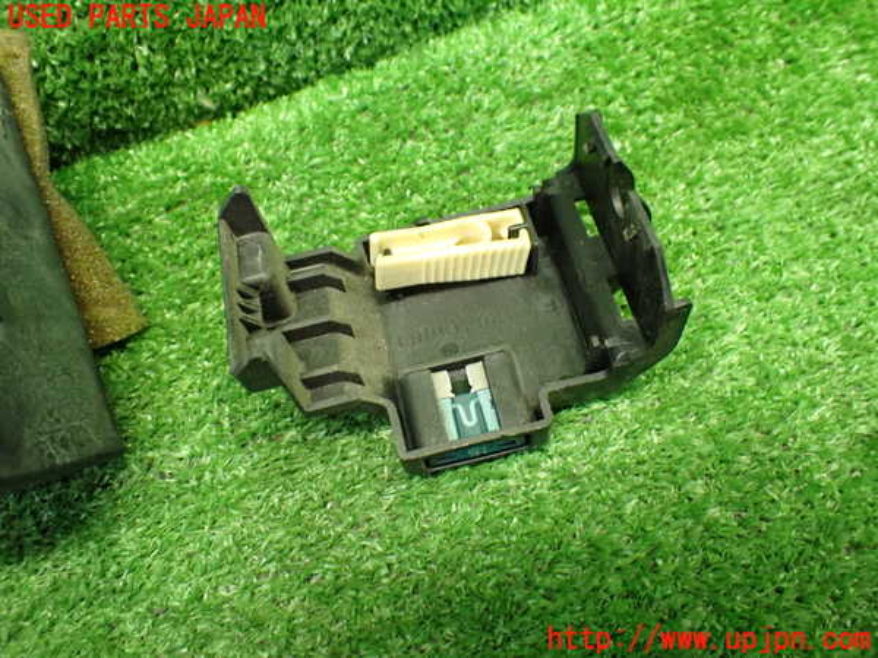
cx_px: 439
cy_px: 329
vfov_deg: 46.8
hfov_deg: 60.0
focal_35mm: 30
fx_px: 761
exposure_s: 1/60
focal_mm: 5.4
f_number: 2.3
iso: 800
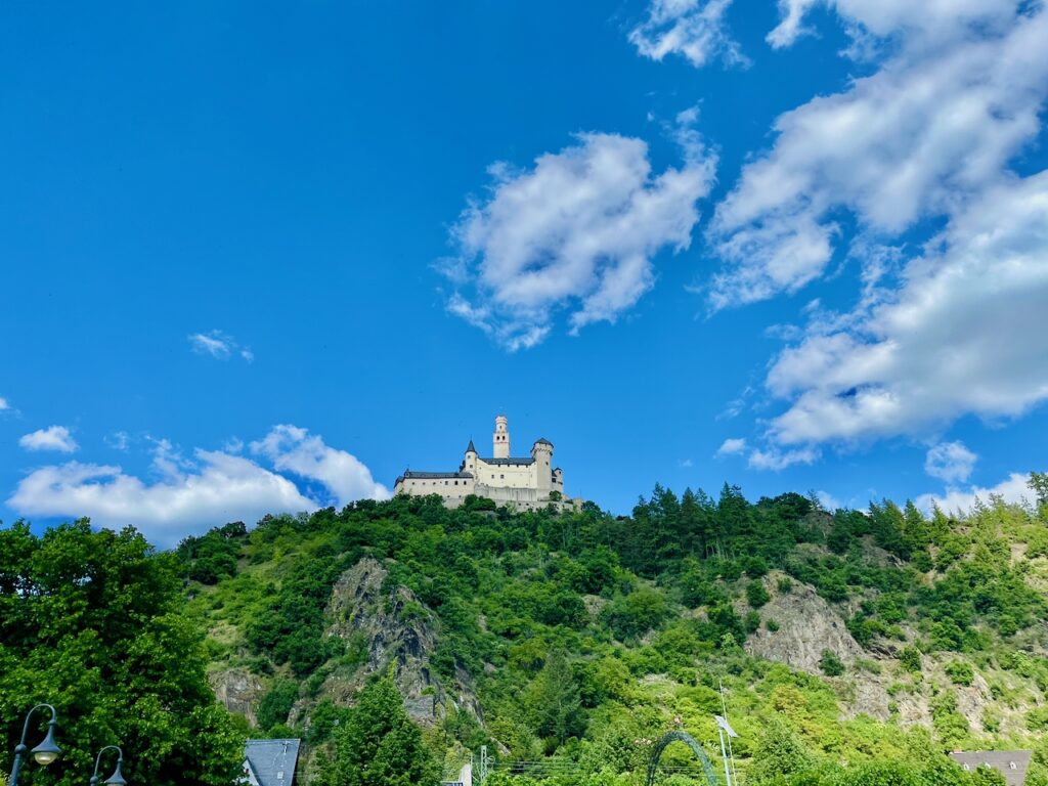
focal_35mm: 26
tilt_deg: +32.3
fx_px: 787
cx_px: 524
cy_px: 393
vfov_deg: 53.1
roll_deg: +4.0
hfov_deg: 67.3
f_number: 1.6
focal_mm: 5.1
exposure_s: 1/2967
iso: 50
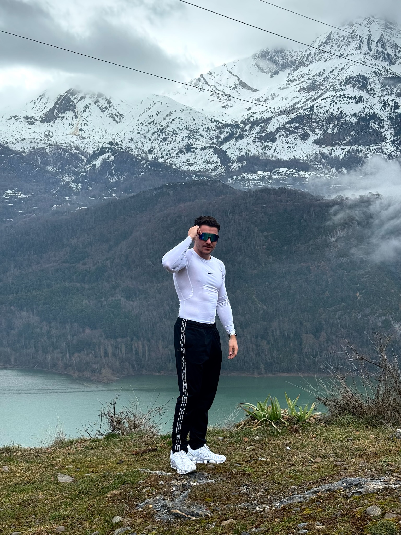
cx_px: 200
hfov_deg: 30.3
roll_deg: +1.6
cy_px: 268
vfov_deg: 39.7
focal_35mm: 48
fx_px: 741
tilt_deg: +0.2
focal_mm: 6.76
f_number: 1.78
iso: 64
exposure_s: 1/1524
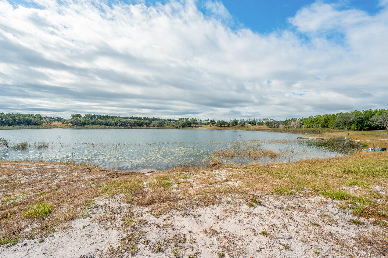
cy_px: 129
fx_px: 151
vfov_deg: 81.1
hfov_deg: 104.3
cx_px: 194
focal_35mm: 14
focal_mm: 14
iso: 100
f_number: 9
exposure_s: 1/640
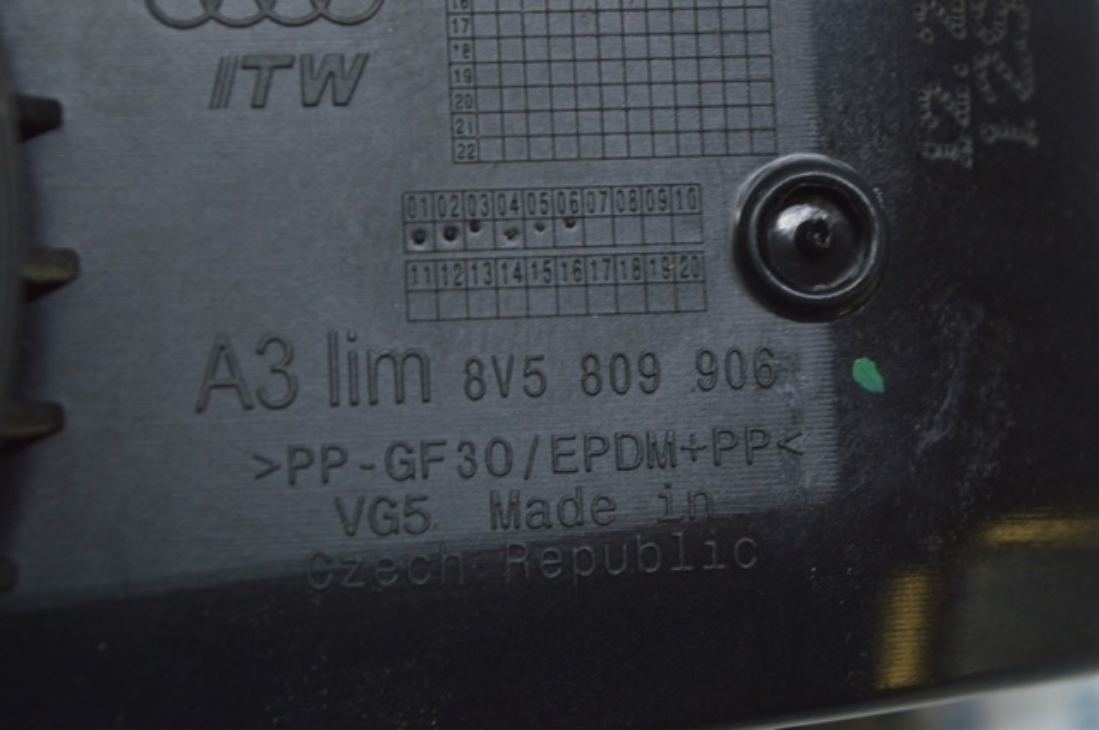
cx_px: 550
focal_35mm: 82
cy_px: 365
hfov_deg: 24.6
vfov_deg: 16.5
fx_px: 2515
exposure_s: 1/40
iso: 400
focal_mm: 55
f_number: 5.6
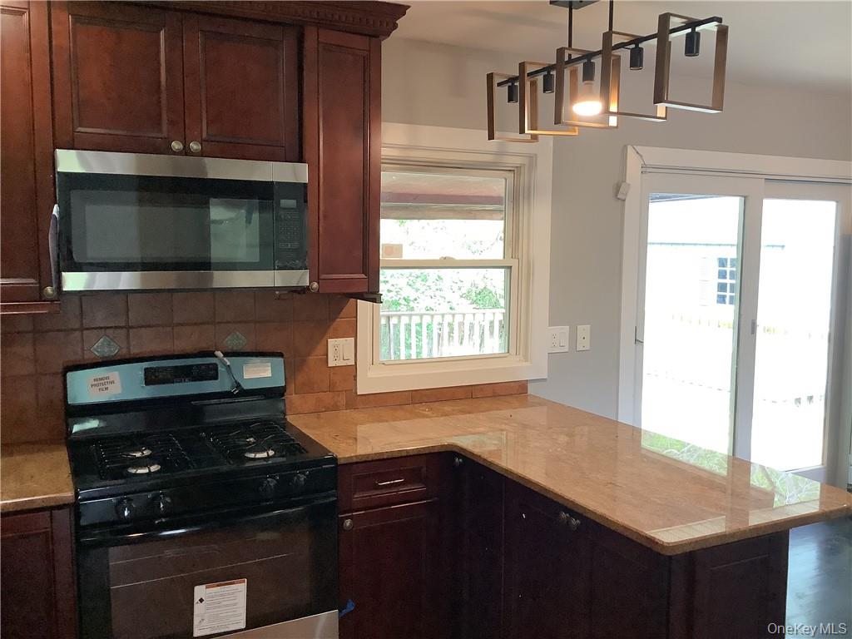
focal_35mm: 31
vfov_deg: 45.4
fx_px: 763
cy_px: 320
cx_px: 426
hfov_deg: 58.4
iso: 250
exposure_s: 1/60
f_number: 2.4
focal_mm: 3.3
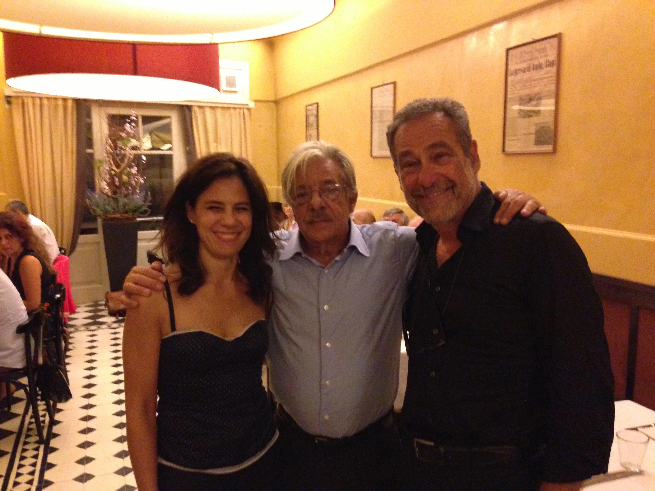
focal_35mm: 33
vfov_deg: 42.9
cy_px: 246
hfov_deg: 55.4
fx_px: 624
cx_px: 328
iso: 800
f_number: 2.4
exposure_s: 1/17
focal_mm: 4.13
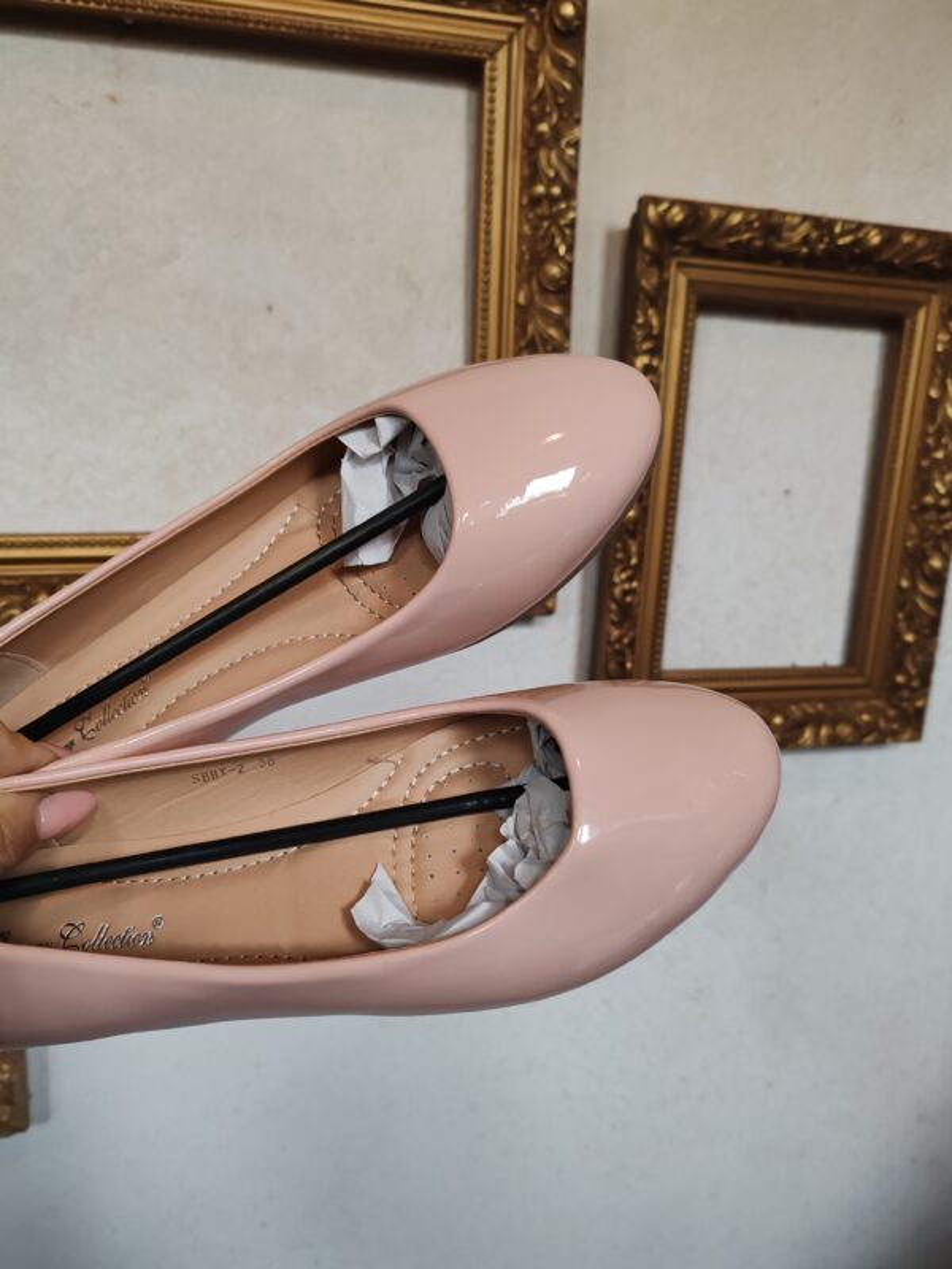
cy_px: 634
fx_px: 990
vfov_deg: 65.3
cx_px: 476
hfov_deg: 51.4
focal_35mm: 27
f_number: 1.9
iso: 1000
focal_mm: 6.12
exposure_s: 1/100
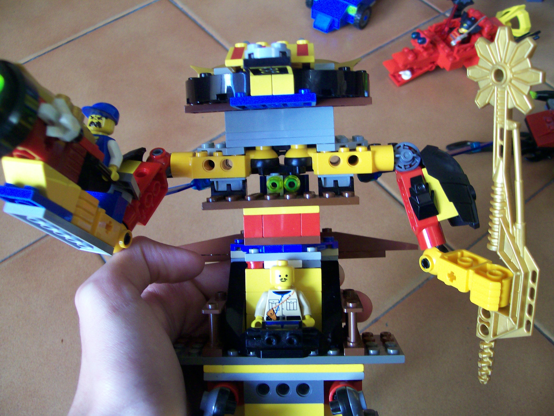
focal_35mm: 36
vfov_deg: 39.7
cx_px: 277
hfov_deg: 51.4
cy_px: 208
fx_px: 576
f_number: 2.7
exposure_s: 1/32
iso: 136
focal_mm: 6
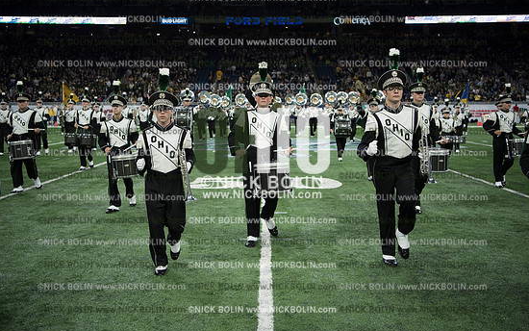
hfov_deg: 46.2
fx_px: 620
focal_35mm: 43
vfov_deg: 29.9
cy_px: 153
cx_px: 262
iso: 1250
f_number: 2.8
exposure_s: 1/1250
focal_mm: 40
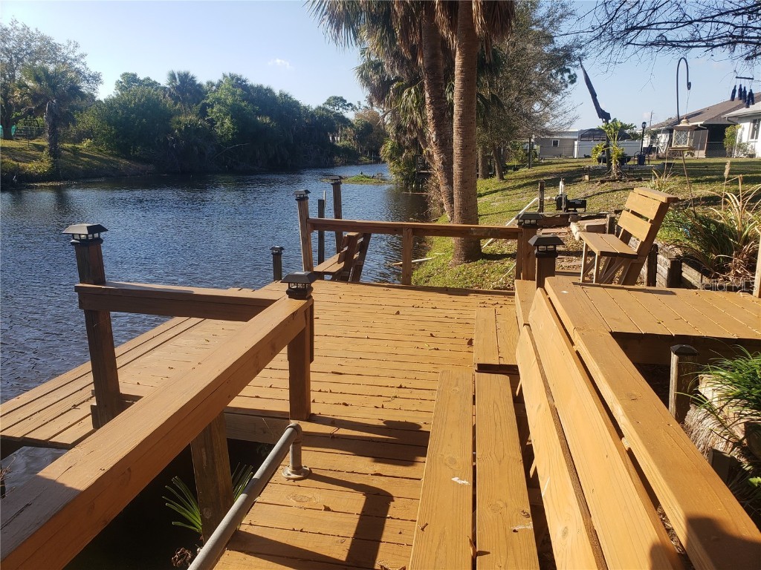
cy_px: 285
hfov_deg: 67.3
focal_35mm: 26
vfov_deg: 53.1
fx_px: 572
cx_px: 380
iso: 50
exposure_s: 1/981
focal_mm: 4.3
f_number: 2.4
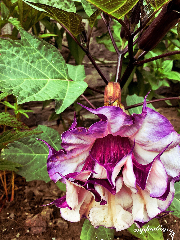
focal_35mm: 37
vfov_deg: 50.1
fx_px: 256
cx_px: 95
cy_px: 132
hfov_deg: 38.7
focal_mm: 4.15
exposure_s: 1/60
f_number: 2.2
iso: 32
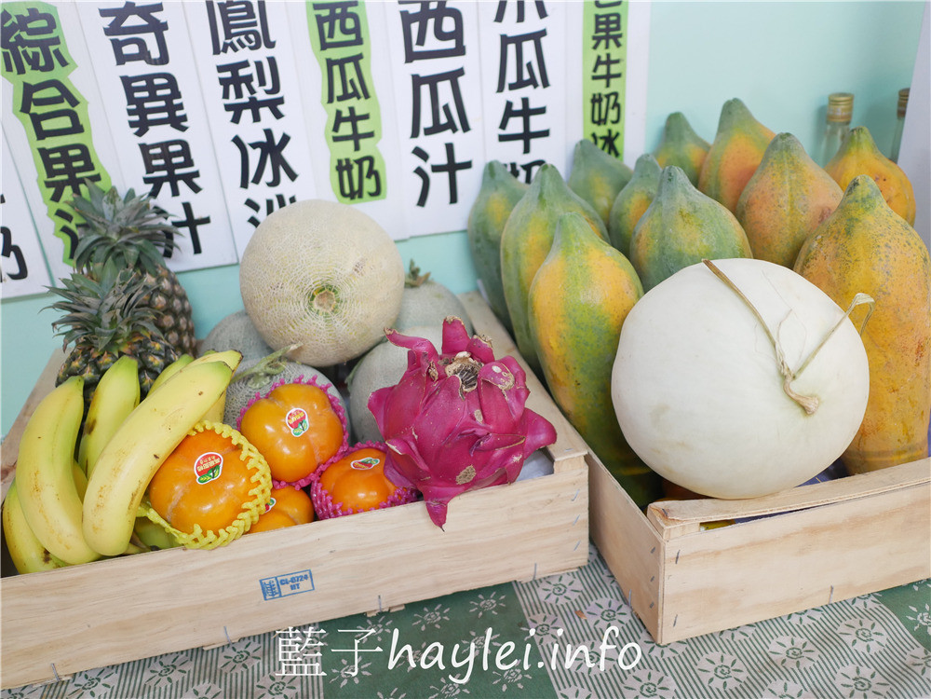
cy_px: 350
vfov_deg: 46.8
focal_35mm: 30
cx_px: 466
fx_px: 807
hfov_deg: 60.0
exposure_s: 1/60
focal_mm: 15
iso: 640
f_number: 1.7
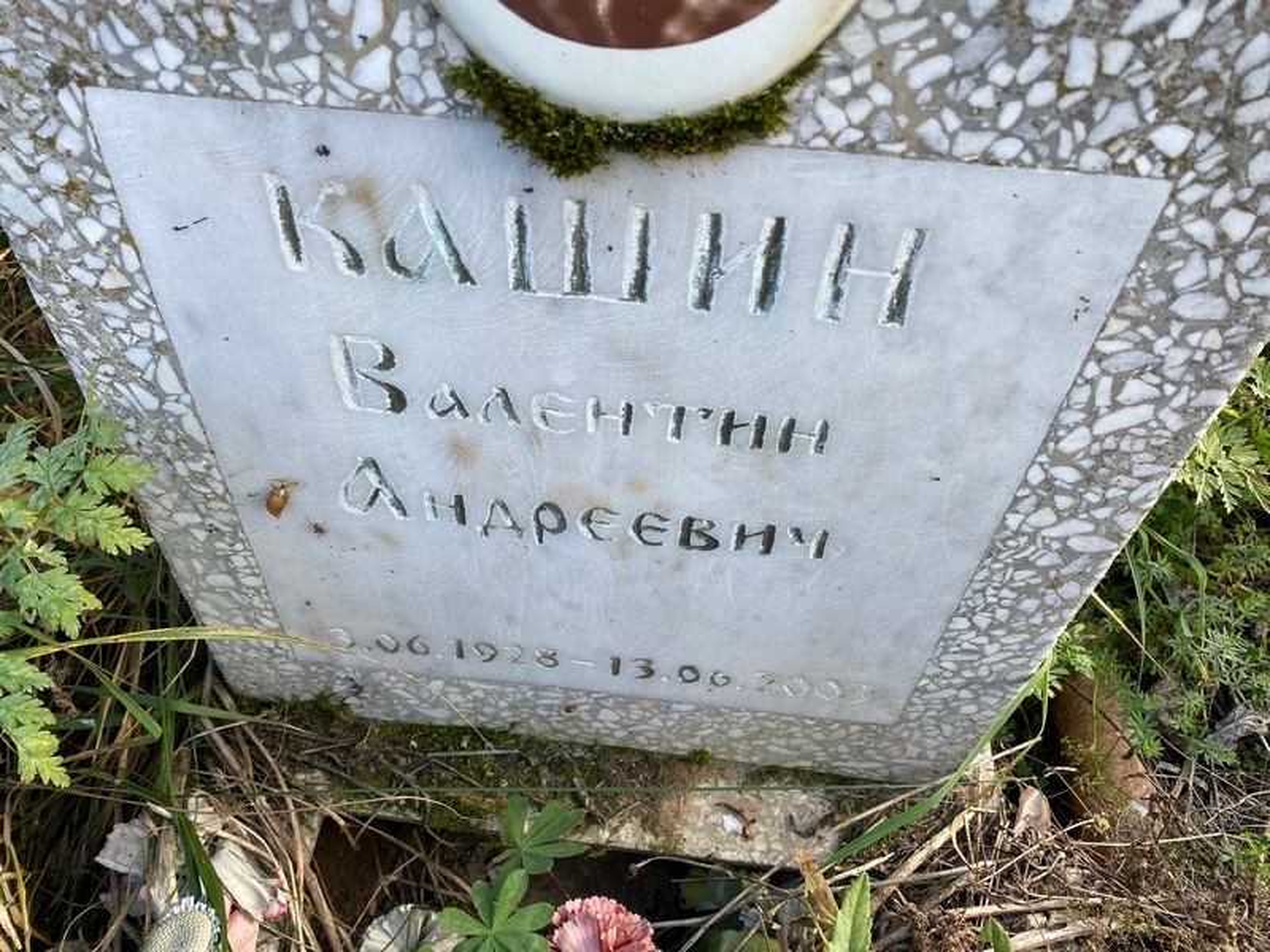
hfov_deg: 67.3
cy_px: 476
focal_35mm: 26
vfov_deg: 53.1
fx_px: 954
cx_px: 635
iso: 32
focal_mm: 4.25
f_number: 1.8
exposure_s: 1/197
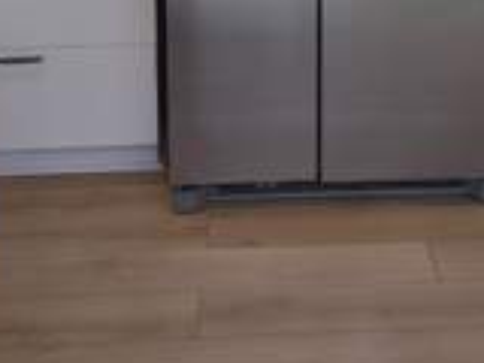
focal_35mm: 69
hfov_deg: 28.1
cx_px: 302
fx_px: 965
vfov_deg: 19.3
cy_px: -139
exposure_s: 1/180
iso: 50
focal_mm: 6.5
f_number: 1.4
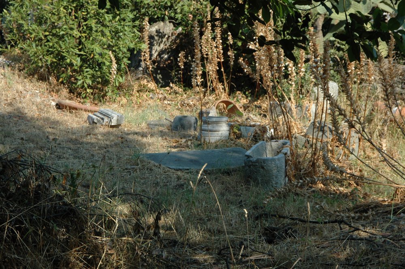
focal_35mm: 98
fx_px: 1095
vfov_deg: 14.0
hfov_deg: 20.9
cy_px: 134
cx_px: 202
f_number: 8
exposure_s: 1/250
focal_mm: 65
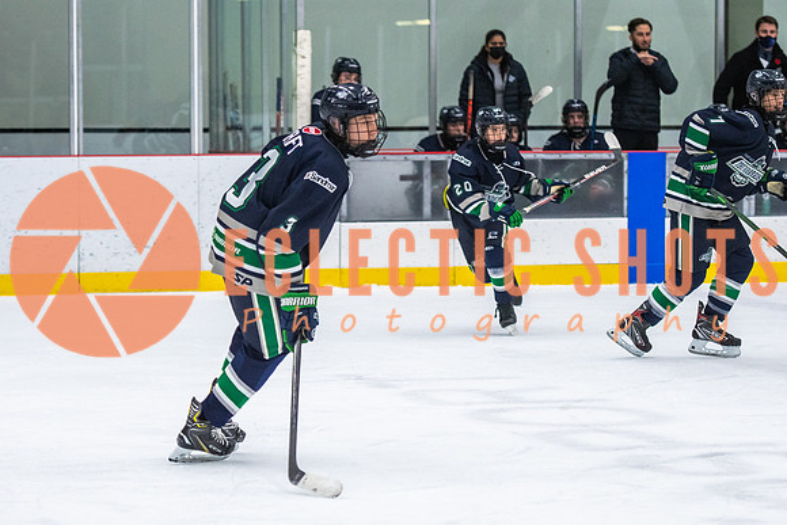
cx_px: 363
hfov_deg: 12.2
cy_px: 237
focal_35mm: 168
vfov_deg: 8.2
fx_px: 3675
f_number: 2.8
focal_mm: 98
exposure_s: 1/640
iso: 1400
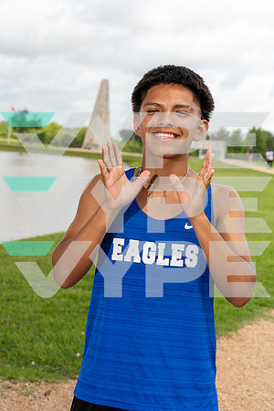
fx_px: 674
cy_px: 206
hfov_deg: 23.0
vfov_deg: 33.9
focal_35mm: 59
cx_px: 137
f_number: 6.3
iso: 100
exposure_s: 1/250
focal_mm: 59
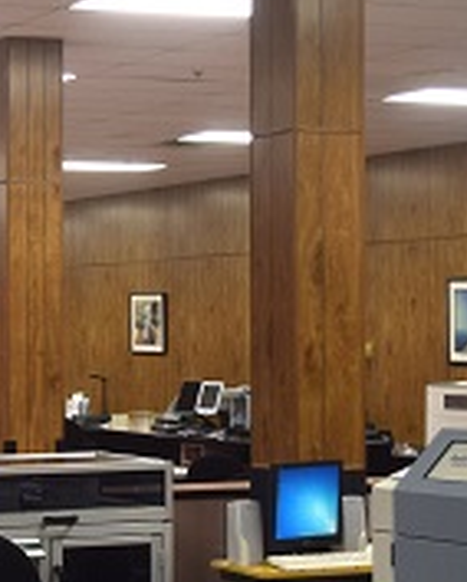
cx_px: -43
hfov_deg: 12.3
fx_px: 2139
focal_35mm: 124
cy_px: 408
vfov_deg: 15.5
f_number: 4
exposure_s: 1/60
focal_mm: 26
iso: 400
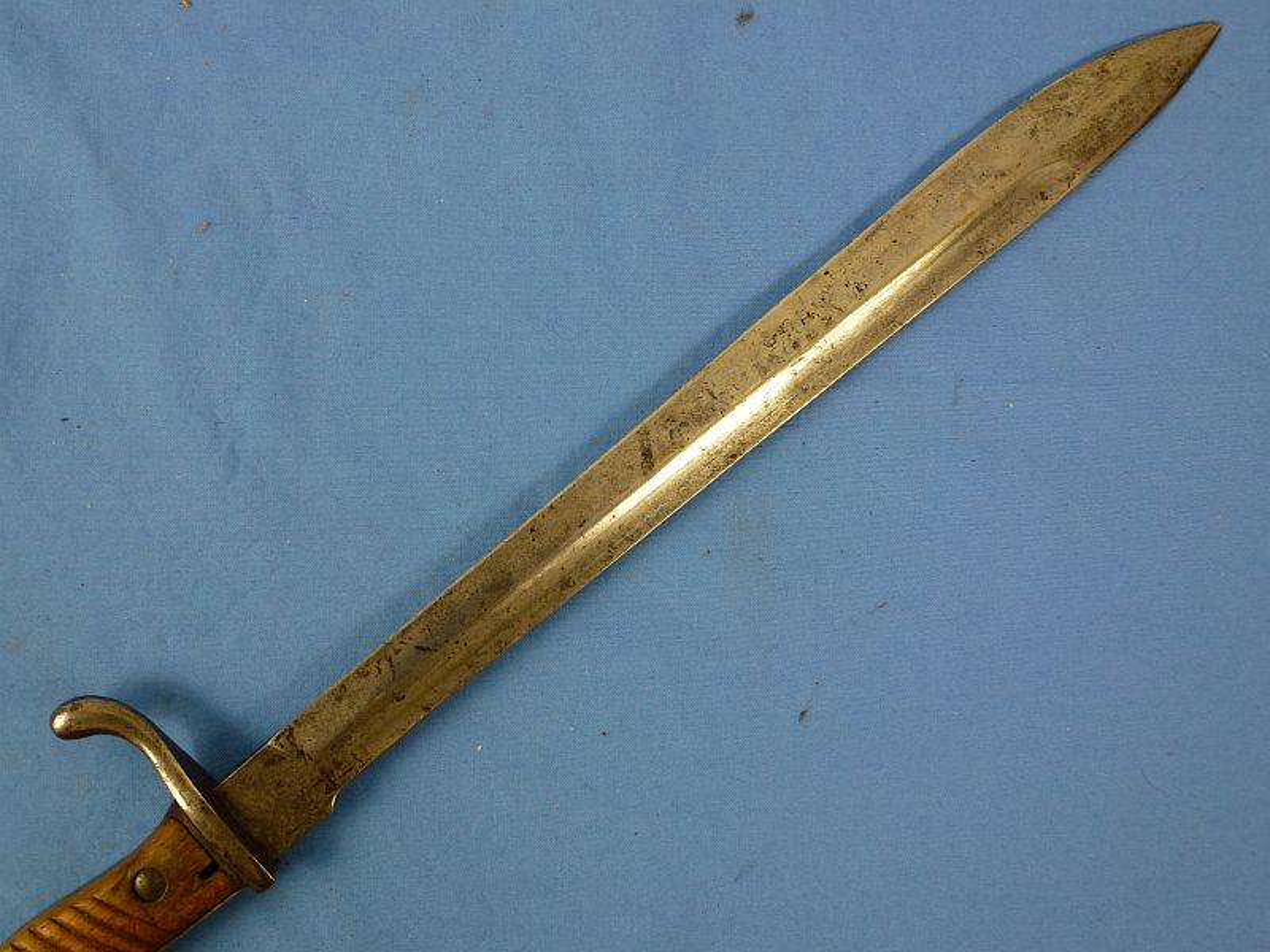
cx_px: 635
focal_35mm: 30
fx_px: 1101
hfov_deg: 60.0
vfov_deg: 46.8
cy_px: 476
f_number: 3.5
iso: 160
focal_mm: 5.4
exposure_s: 1/60
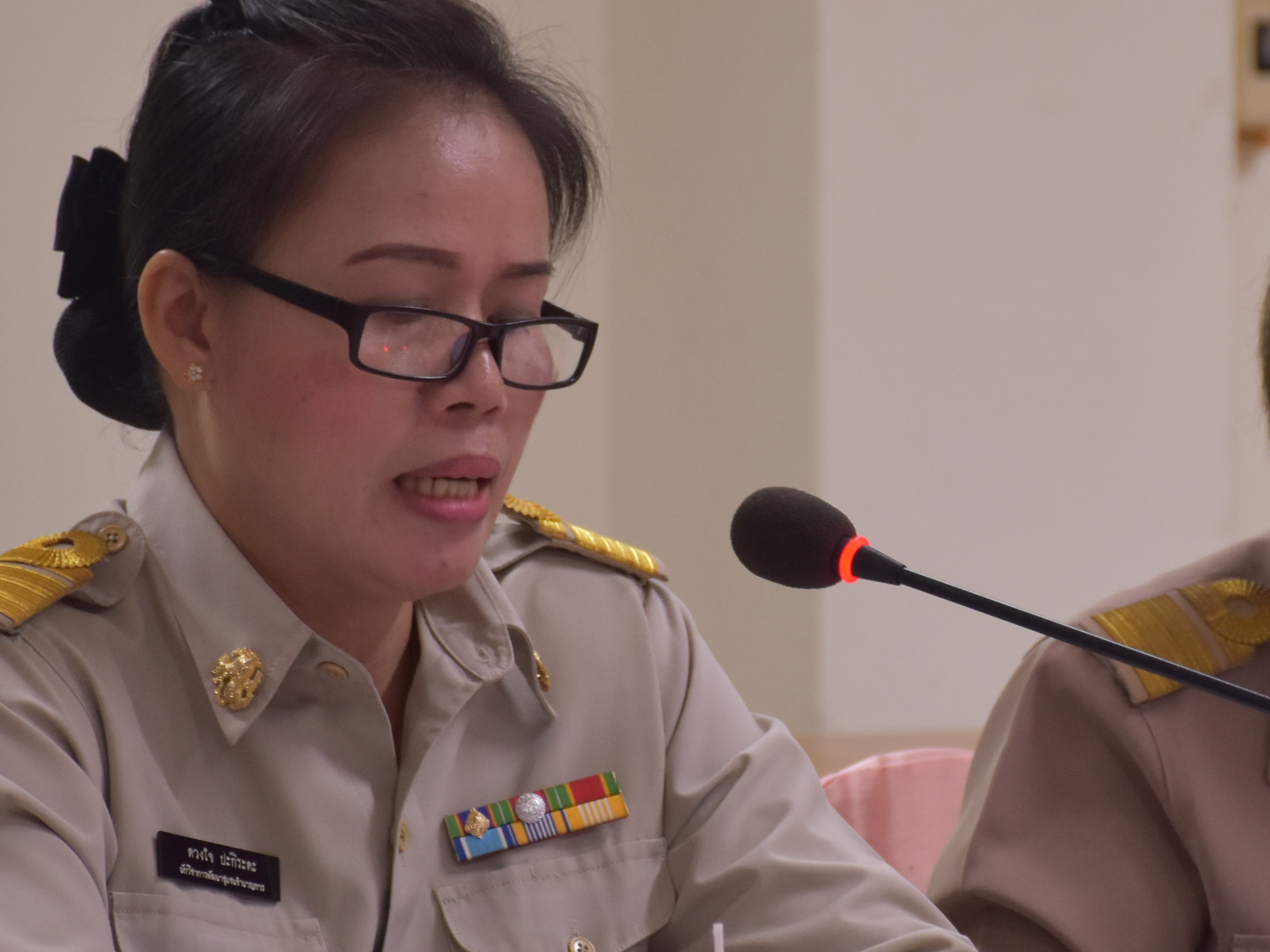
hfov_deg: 5.7
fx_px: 12767
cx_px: 750
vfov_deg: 4.3
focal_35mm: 348
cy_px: 587
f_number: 5.6
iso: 720
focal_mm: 100
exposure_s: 1/60
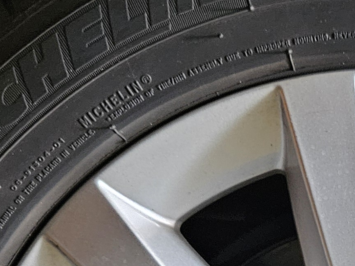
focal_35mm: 106
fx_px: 1087
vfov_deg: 13.3
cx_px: 400
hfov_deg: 17.8
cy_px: 380
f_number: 1.8
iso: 1000
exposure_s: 1/120
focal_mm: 5.4
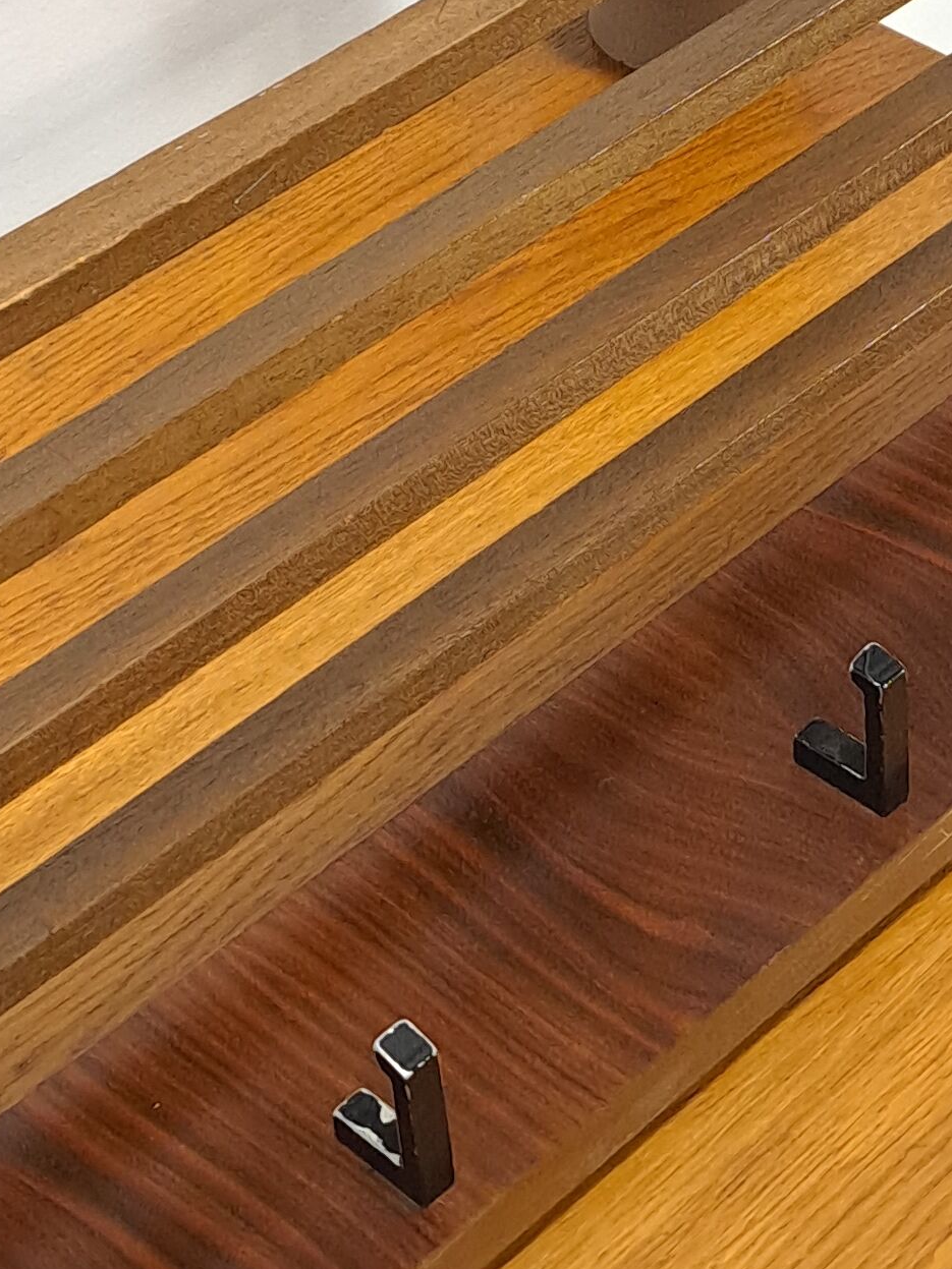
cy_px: 152
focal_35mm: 89
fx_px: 3264
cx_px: 422
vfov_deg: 21.6
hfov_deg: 16.6
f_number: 1.8
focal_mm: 5.23
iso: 400
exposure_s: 1/50
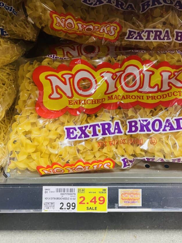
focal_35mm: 32
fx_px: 224
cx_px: 107
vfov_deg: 56.8
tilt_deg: -38.8
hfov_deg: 44.0
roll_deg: -1.8
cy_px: 122
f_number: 1.6
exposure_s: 1/60
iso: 320
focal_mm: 4.2
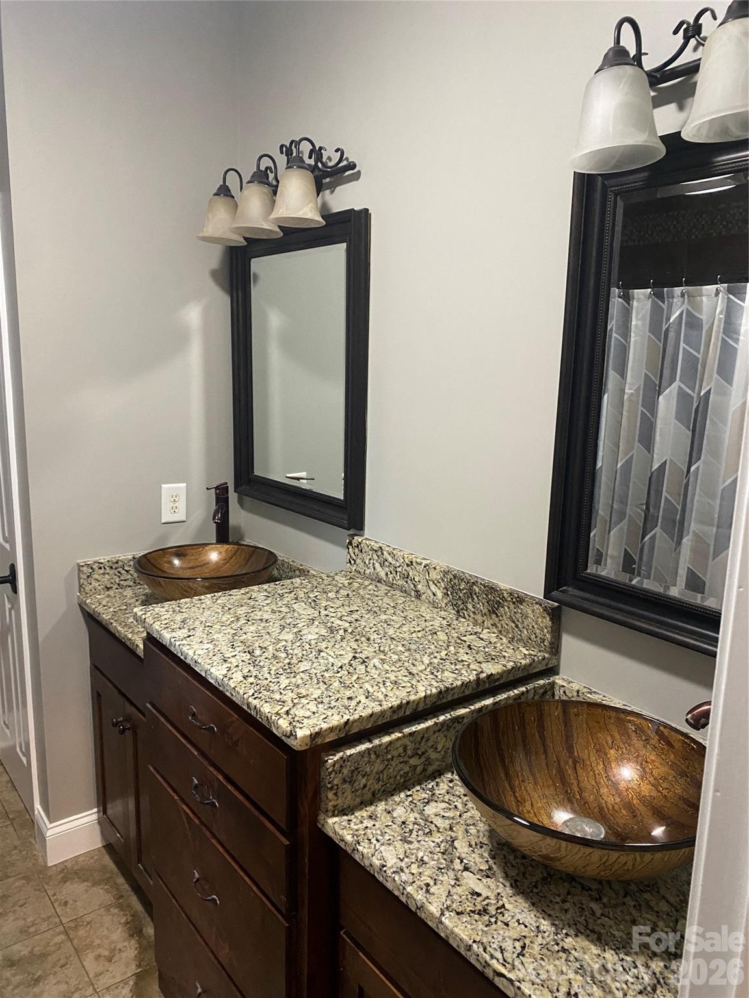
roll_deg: -0.5
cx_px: 374
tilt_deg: -10.5
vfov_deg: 67.3
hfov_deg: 53.1
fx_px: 750
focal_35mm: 26
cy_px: 499
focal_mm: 4.25
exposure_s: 1/30
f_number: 1.8
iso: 500
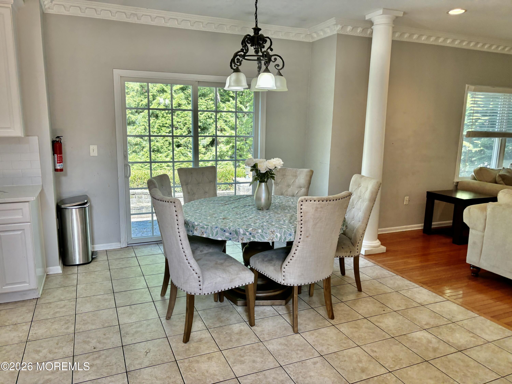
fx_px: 385
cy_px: 192
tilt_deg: -10.8
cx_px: 256
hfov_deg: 67.3
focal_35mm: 26
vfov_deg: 53.1
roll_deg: -0.8
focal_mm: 5.96
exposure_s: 1/120
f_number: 1.6
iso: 100
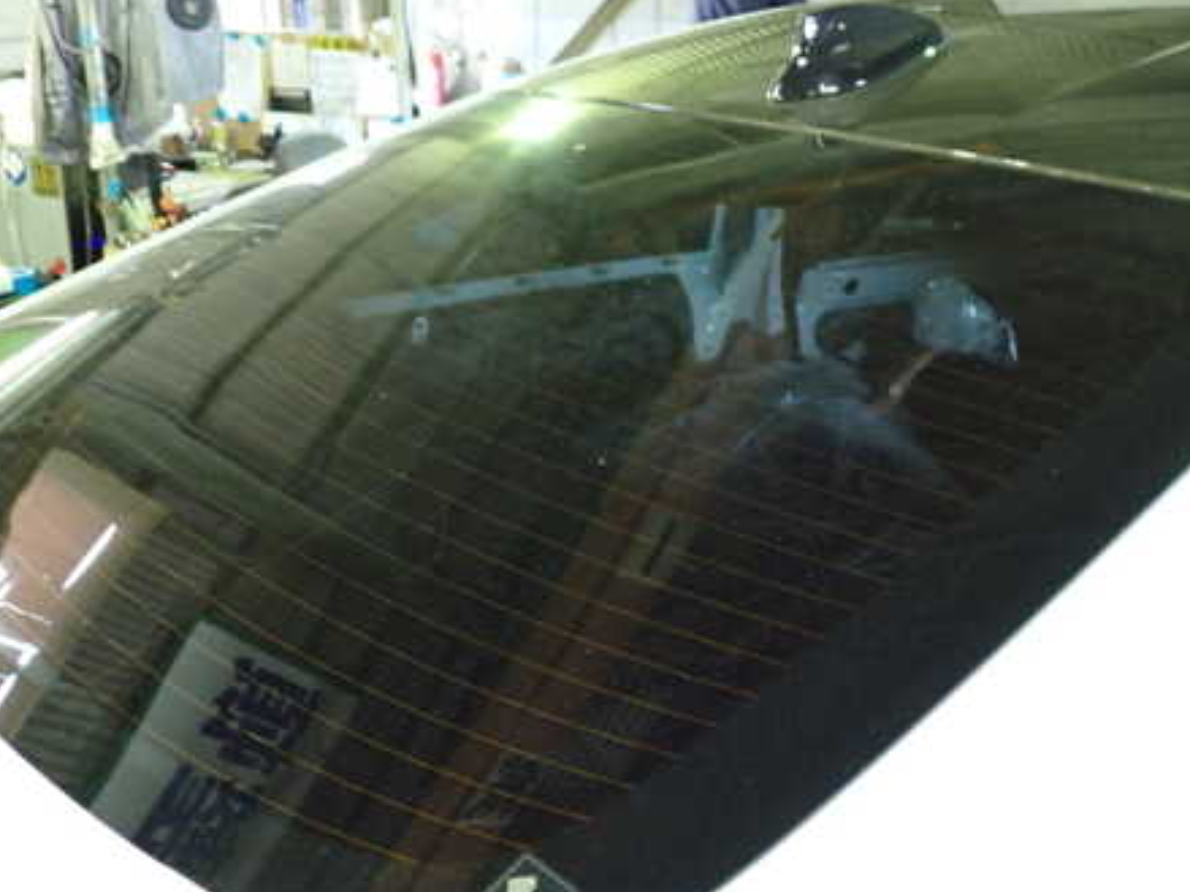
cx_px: 618
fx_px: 1409
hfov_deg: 45.8
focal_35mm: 41
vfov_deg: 35.0
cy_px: 537
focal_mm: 5.4
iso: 640
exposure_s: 1/30
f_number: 2.3
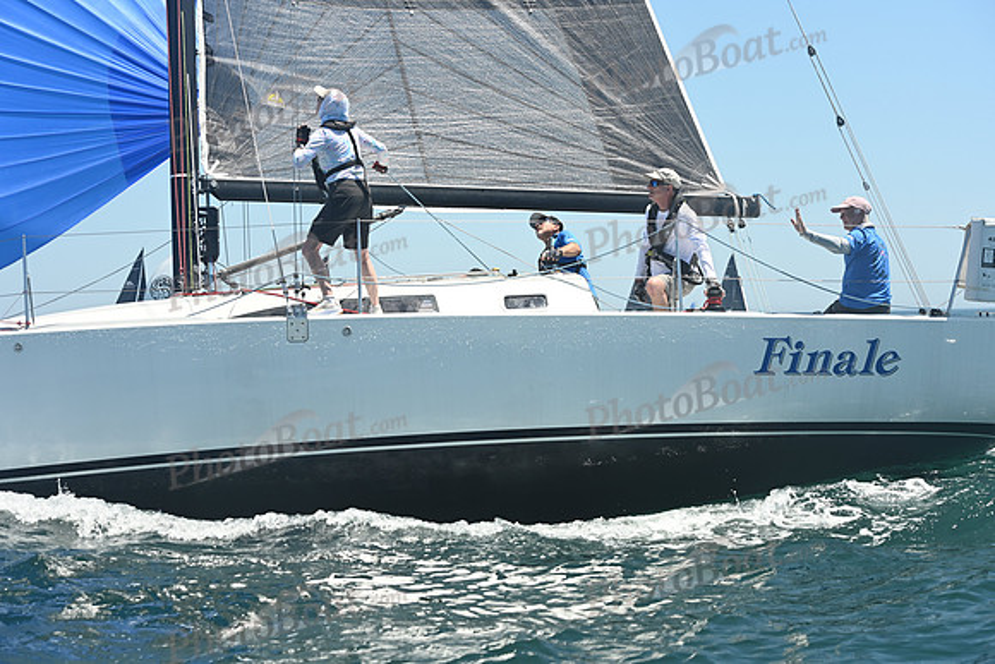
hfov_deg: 25.4
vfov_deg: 17.1
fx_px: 2212
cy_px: 332
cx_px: 498
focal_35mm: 80
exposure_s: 1/1000
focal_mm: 80
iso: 320
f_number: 7.1
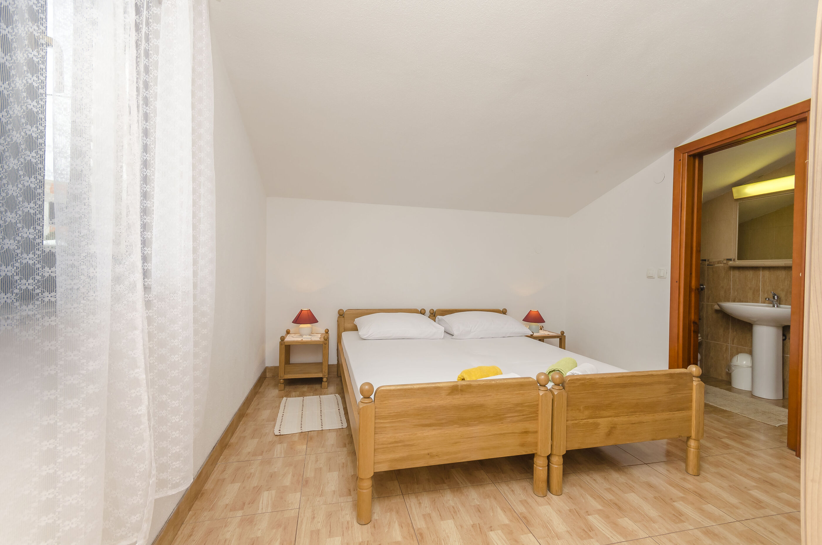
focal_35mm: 15
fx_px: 342
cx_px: 411
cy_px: 272
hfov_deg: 100.5
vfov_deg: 77.1
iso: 125
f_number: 8
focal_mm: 10
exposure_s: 1/100
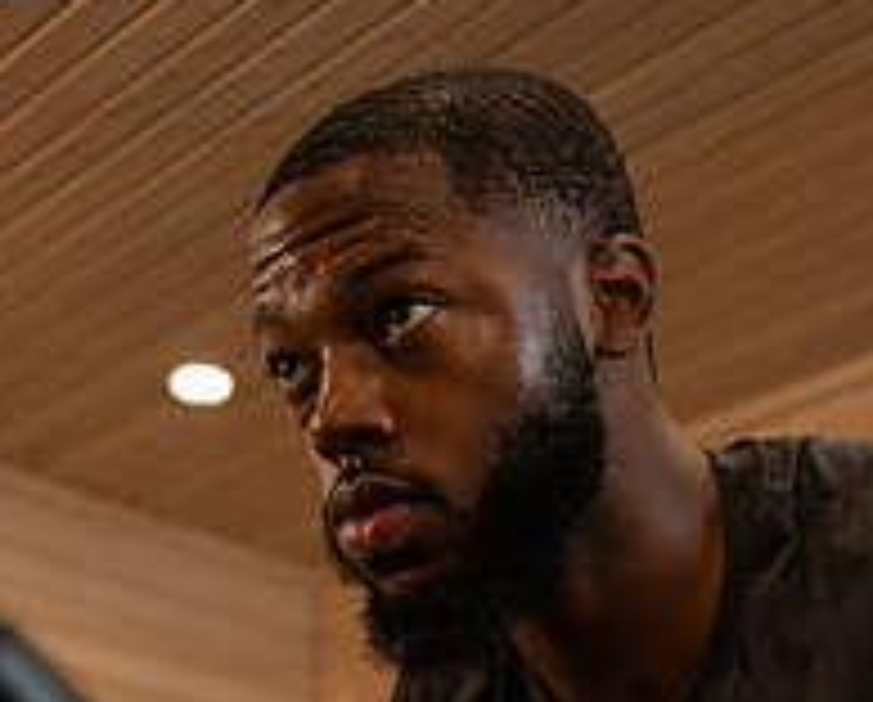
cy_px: 891
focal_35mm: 76
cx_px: 544
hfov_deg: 24.9
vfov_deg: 18.9
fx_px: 1968
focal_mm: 35
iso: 400
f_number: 2.8
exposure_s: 1/160
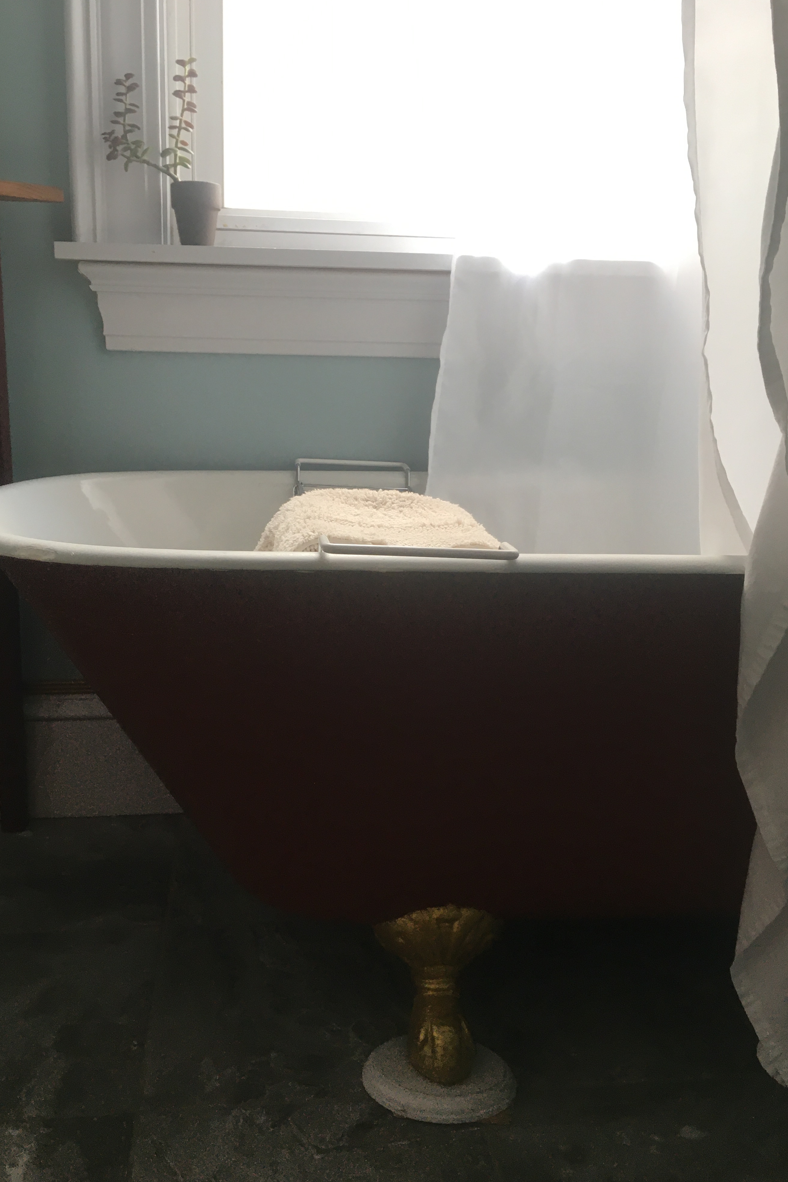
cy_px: 599
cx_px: 387
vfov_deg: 60.3
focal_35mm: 31
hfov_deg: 42.3
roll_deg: -1.0
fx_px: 1018
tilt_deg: -13.9
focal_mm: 4.15
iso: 32
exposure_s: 1/30
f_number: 2.2
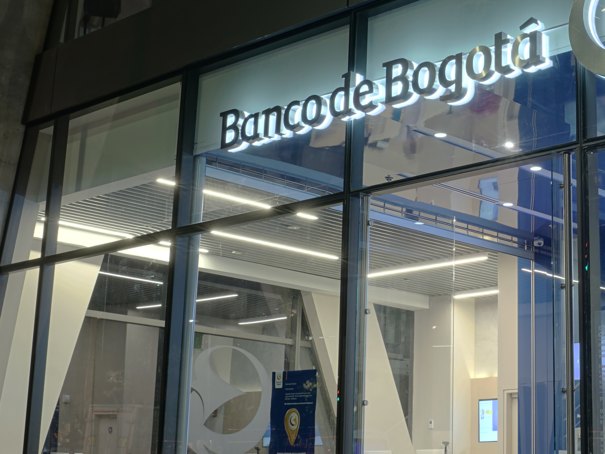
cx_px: 545
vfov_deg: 22.6
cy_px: 187
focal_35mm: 65
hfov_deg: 28.6
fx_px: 1136
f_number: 13
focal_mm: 24
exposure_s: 10
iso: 100
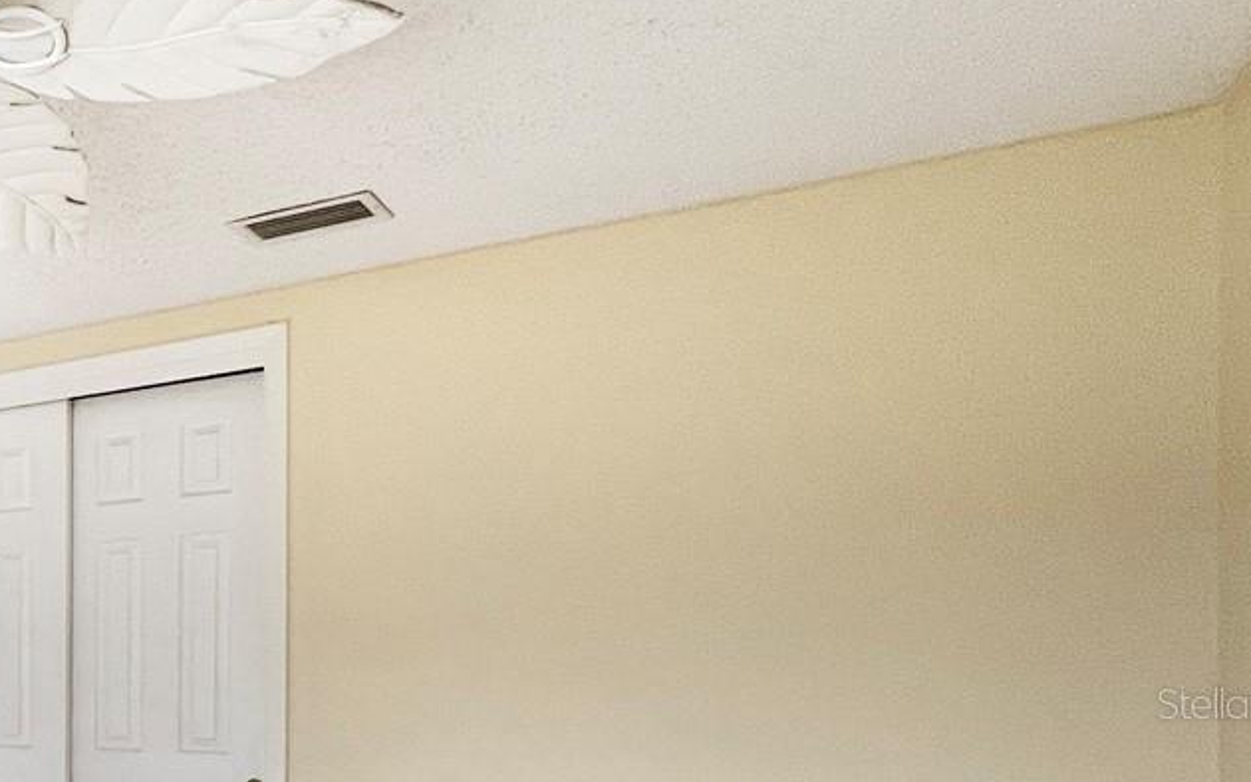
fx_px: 1193
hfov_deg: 39.8
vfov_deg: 34.3
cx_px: -244
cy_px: 703
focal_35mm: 35
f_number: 1.8
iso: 125
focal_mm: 1.57
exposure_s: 1/99
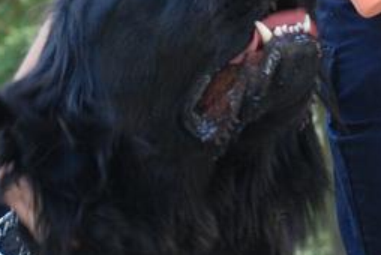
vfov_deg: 4.8
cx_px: 208
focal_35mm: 284
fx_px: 3009
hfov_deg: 7.2
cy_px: -35
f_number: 5
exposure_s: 1/100
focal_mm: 40
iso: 400
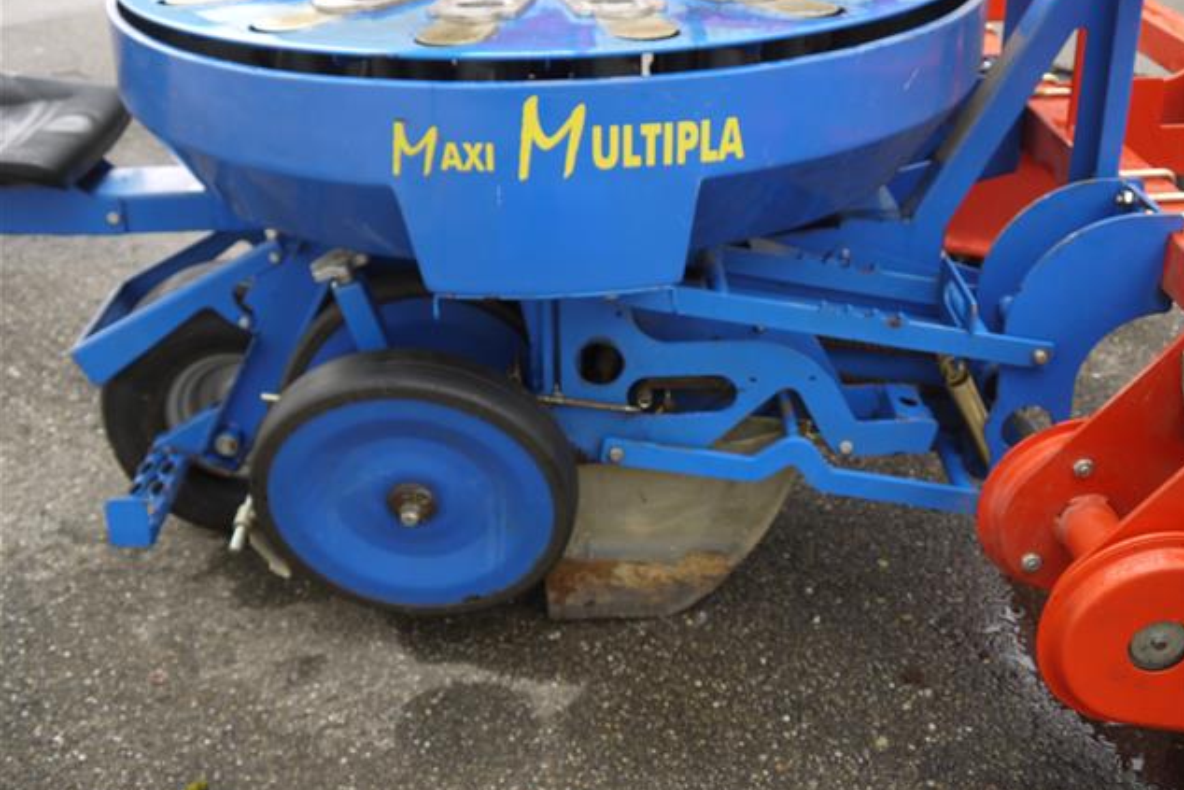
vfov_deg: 31.9
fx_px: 1382
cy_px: 364
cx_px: 596
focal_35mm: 42
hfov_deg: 46.4
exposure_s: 1/60
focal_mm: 20
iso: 100
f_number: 4.2
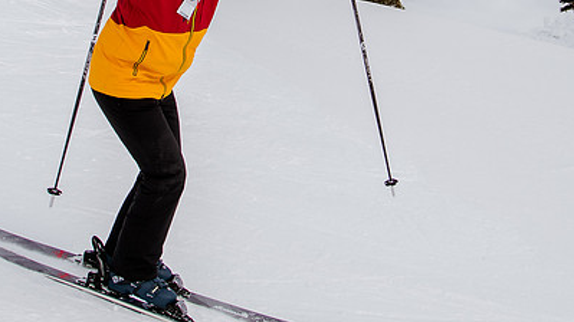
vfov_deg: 13.0
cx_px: 293
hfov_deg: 23.4
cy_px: -51
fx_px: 1384
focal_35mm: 91
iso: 400
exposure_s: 1/1000
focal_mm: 24
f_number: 5.6
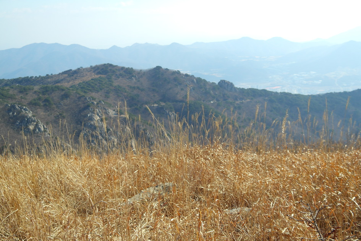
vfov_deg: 29.2
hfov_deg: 42.7
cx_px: 180
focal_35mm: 46
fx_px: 461
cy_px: 120
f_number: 5
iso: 200
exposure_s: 1/800
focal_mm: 30
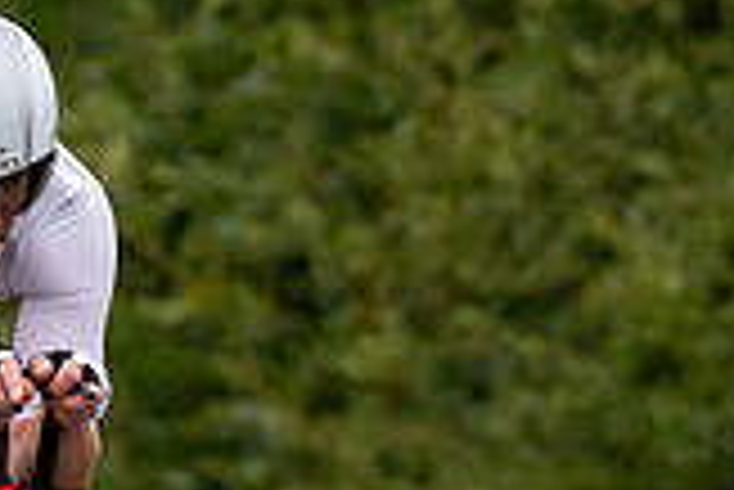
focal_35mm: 1270
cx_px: 84
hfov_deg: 1.6
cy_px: 269
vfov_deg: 1.1
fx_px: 25916
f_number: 3.5
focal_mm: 200
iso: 1600
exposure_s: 1/800
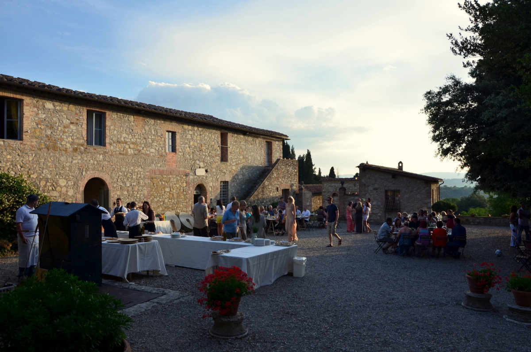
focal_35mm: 27
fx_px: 397
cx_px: 266
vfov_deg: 47.7
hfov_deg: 67.5
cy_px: 176
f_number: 8
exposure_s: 1/250
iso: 200
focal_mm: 18
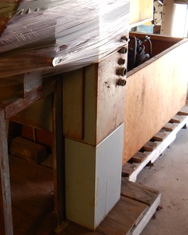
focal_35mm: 55
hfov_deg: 26.4
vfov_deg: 33.8
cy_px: 77
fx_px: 382
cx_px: 9
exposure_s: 1/30
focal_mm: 4.3
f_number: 2.8
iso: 250
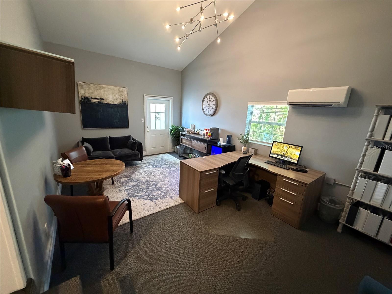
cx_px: 196
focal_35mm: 14
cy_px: 147
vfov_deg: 85.7
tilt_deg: -11.6
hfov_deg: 102.1
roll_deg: -2.4
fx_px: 159
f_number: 2.2
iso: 1000
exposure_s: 1/60
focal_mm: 2.22
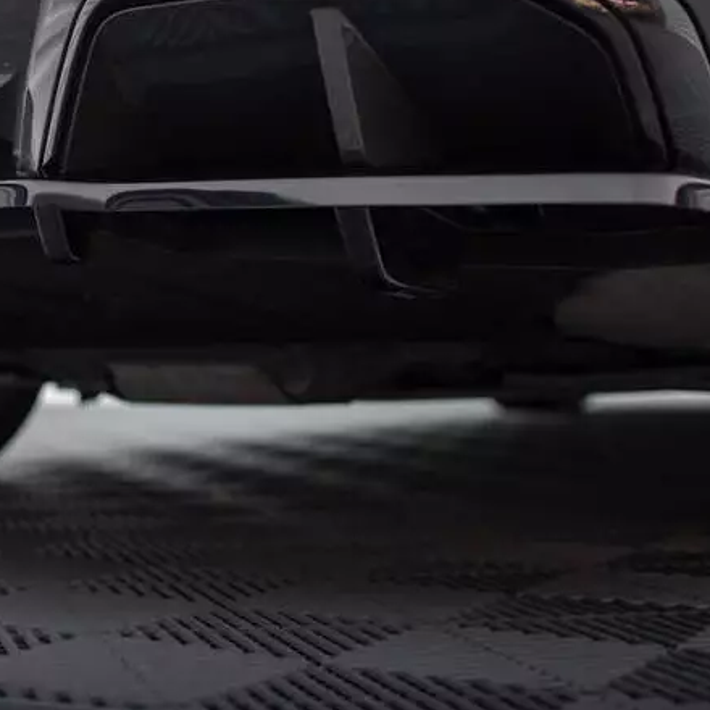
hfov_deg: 24.4
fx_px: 1578
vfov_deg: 25.2
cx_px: 38
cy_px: 225
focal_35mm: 68
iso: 500
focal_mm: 35
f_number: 2.5
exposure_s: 1/125
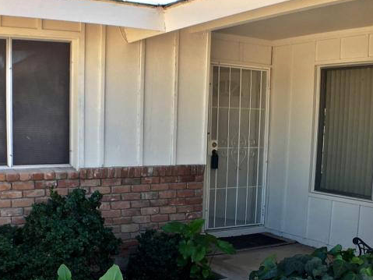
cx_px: 140
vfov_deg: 23.2
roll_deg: +0.1
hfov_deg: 31.1
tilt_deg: -10.3
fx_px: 668
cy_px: 232
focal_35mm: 62
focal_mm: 4.15
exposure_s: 1/120
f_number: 2.2
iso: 25
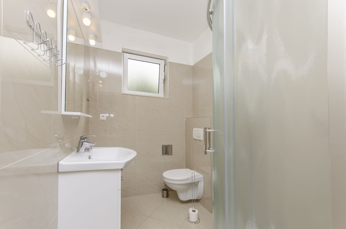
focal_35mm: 15
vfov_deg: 77.1
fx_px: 144
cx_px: 173
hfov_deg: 100.5
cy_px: 114
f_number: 7.1
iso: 100
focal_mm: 10
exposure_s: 1/125
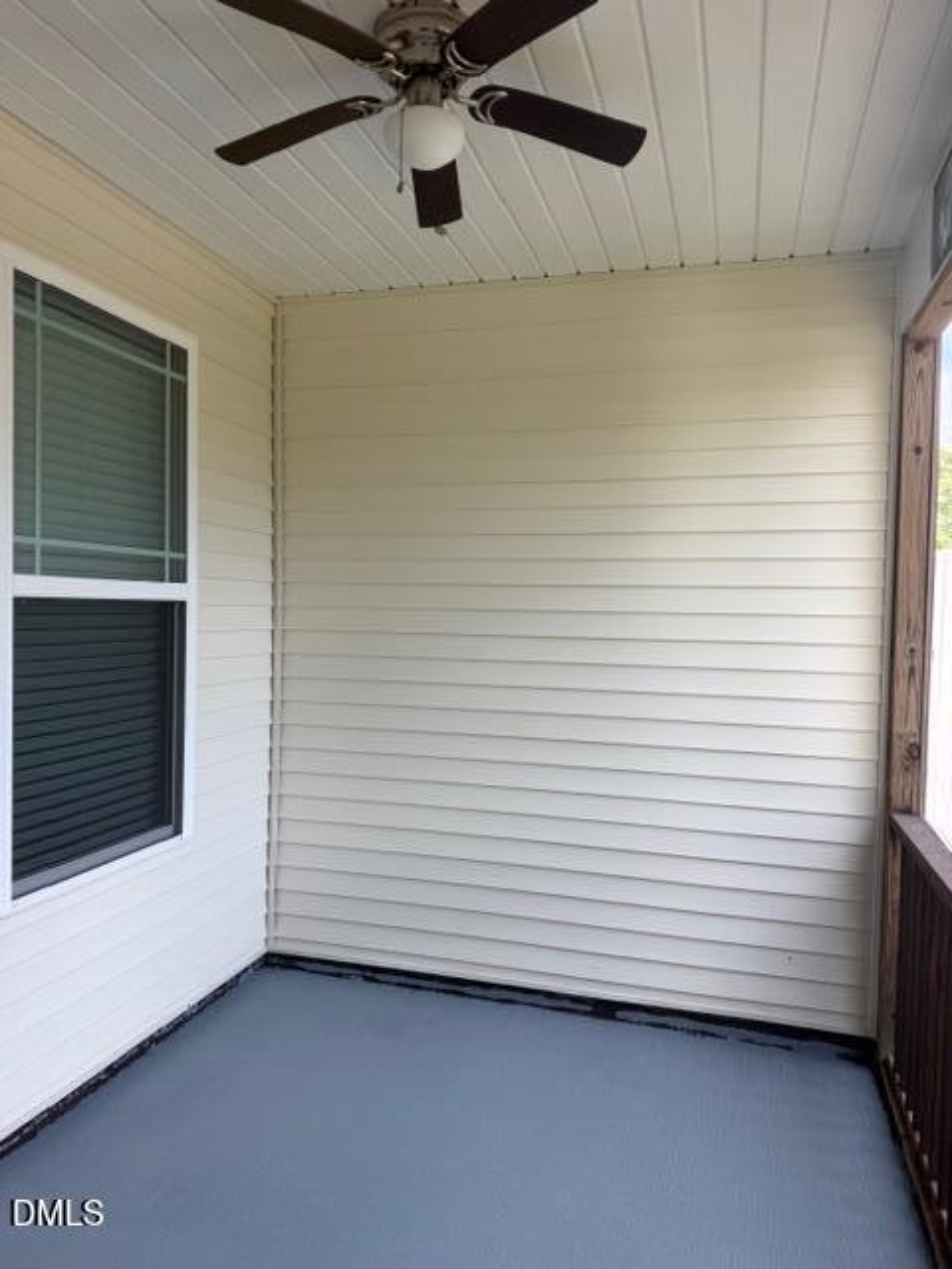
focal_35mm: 24
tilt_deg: -1.6
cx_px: 476
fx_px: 880
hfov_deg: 56.8
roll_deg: -1.5
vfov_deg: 71.6
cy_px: 634
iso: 80
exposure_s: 1/448
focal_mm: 6.76
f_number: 1.78
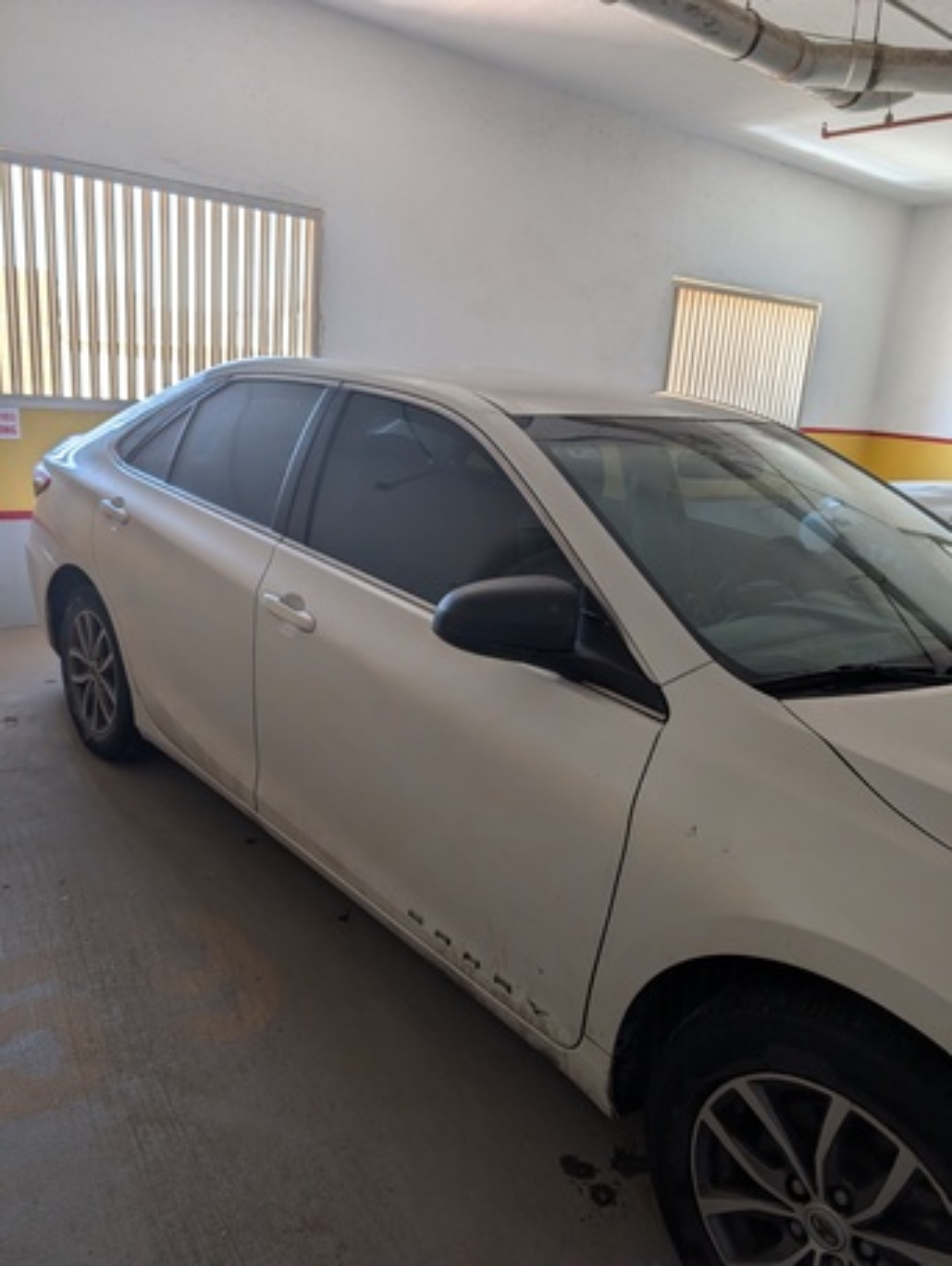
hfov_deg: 56.9
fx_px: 878
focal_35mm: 24
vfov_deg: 71.5
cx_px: 476
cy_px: 633
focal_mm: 6.9
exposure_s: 1/62.4
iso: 23
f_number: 1.68
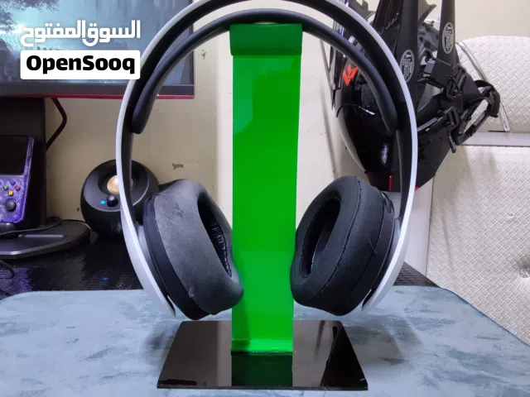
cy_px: 198
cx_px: 265
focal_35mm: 32
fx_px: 490
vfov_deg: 44.2
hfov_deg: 56.8
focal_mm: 2.78
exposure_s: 1/33.3
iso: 320
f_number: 2
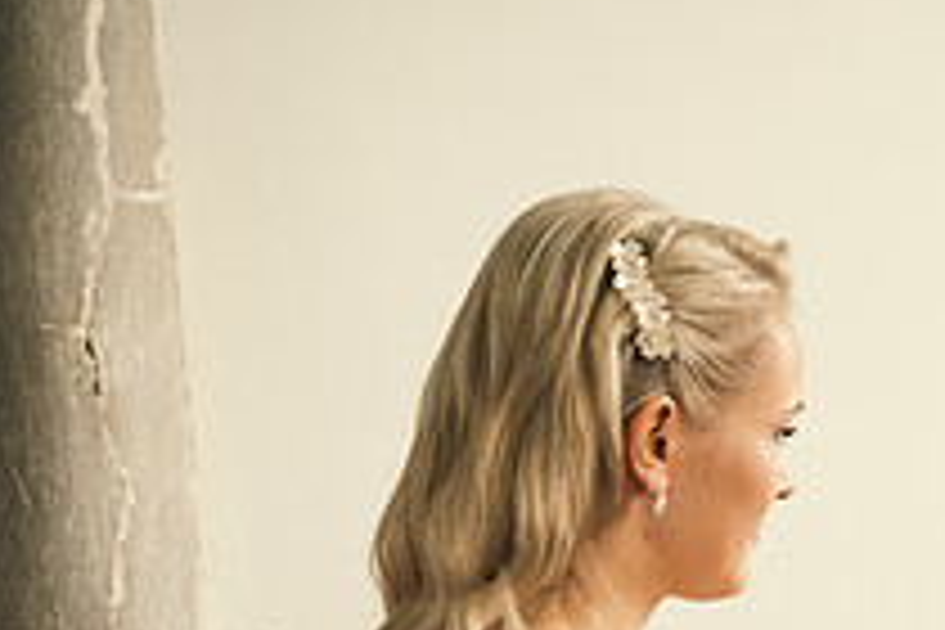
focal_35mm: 94
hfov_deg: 20.3
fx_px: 2467
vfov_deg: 14.1
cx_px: 1125
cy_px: 763
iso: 800
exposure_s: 1/160
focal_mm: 34
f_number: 3.5
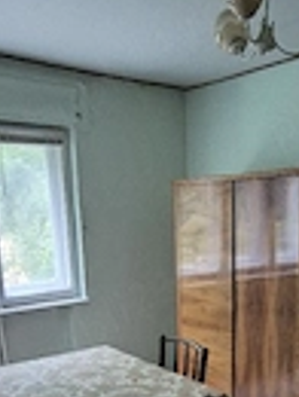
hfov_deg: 35.8
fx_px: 459
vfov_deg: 43.3
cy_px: 345
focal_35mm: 40
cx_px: 189
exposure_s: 1/50
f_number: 2.2
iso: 1250
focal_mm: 2.2
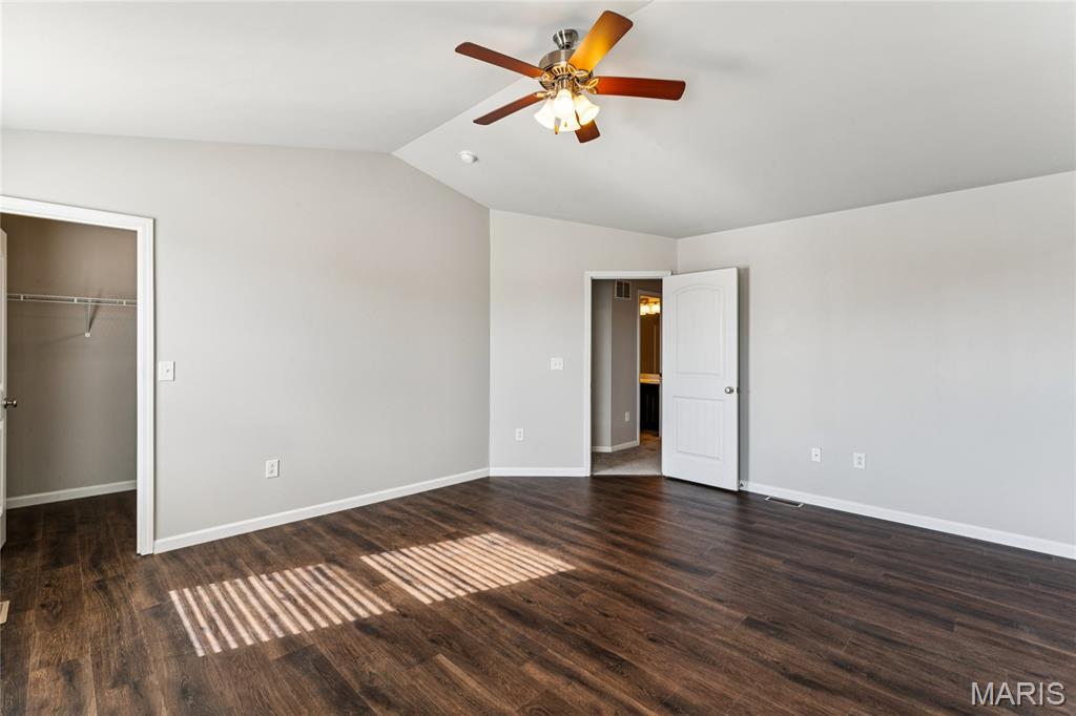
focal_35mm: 16
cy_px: 358
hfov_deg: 96.4
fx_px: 481
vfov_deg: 73.4
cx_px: 538
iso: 200
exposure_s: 1/8
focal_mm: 16.1
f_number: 13
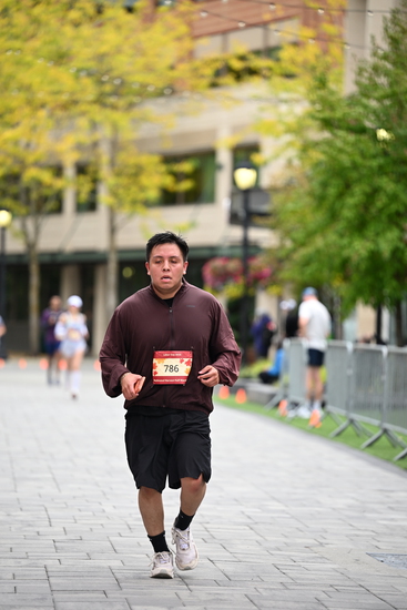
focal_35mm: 150
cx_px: 204
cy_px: 305
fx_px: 2542
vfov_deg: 13.7
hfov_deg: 9.2
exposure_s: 1/2000
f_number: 2.8
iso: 640
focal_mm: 150
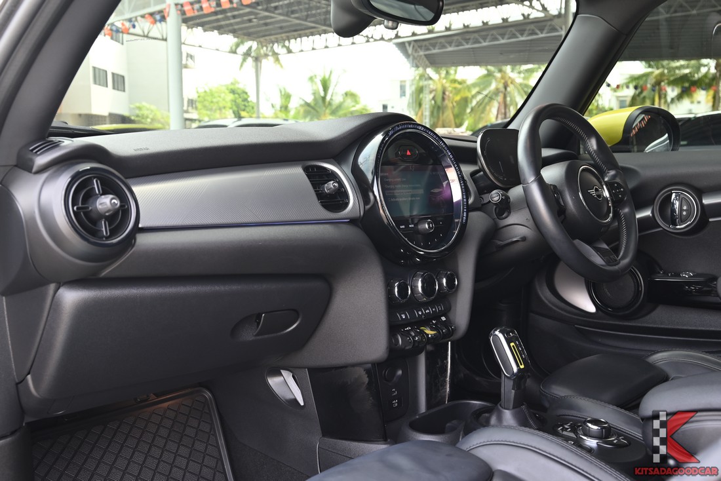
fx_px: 701
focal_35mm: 35
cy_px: 240
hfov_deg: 54.4
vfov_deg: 37.9
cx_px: 360
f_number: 6.7
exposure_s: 1/45
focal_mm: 35
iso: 280
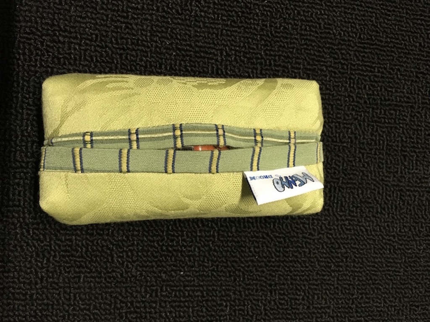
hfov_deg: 61.7
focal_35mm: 29
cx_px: 215
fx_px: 360
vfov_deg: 48.2
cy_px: 161
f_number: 2.2
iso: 200
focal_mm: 4.15
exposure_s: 1/20
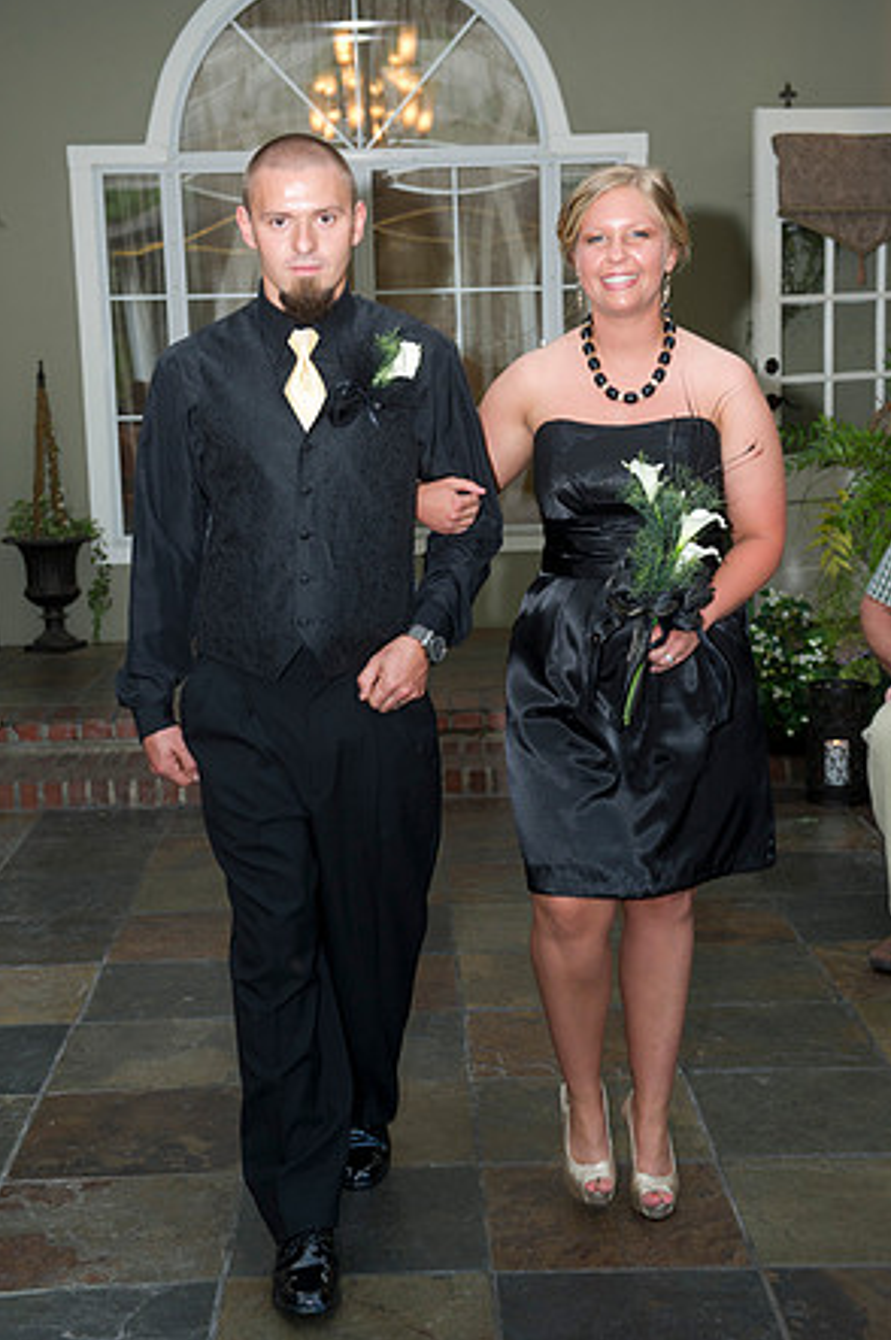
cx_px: 447
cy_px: 667
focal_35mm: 56
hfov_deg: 24.2
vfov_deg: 35.7
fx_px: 2082
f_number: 5
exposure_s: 1/100
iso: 800
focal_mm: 55
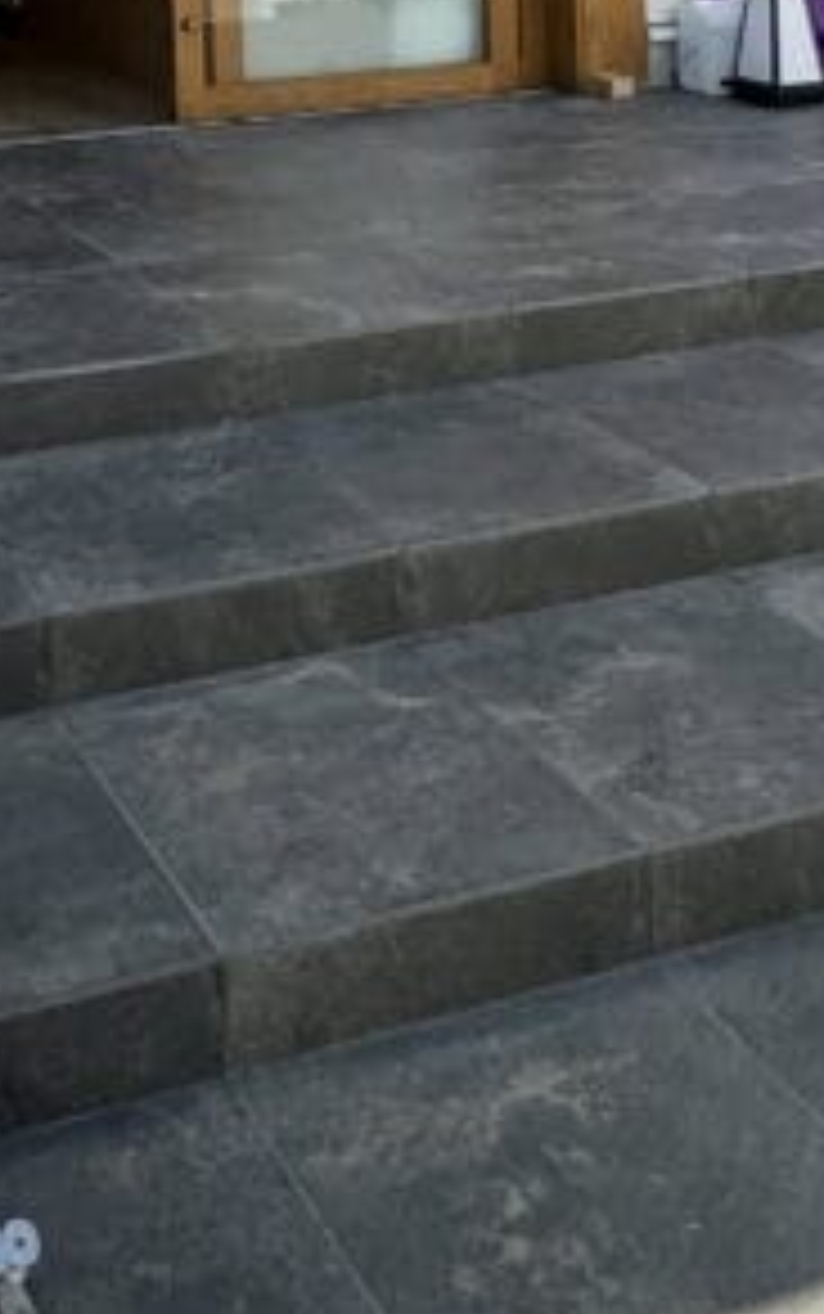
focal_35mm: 52
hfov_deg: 23.8
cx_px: 0
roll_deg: +0.9
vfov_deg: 31.5
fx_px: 1865
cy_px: -320
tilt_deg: +4.0
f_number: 2.2
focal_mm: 2.22
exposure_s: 1/341
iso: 40
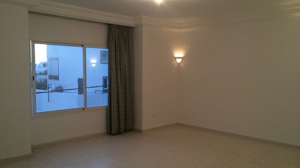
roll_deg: +0.3
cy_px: 86
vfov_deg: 36.6
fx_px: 254
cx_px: 151
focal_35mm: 32
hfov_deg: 61.0
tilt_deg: -3.7
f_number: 2.2
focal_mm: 4.15
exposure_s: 1/33
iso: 80
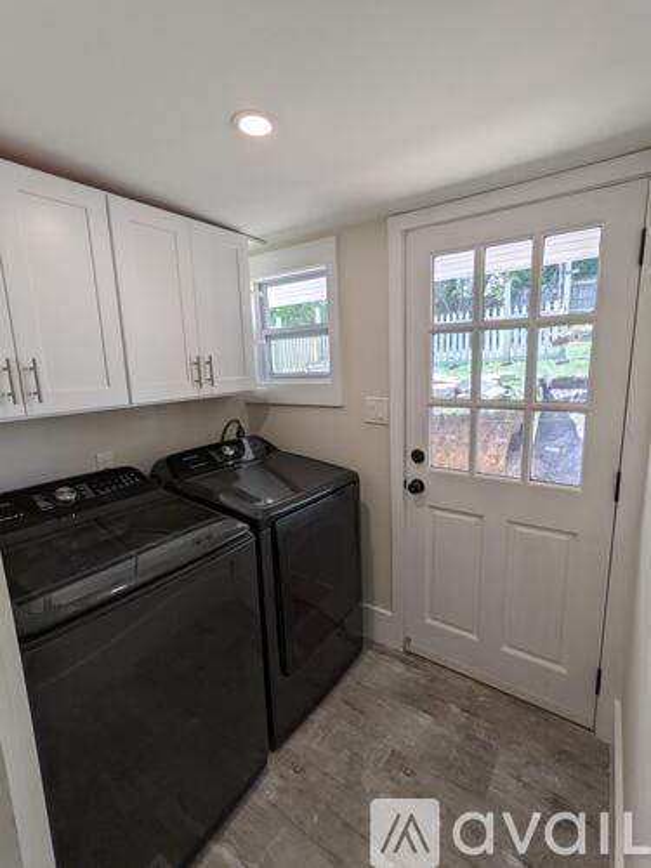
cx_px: 326
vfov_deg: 94.5
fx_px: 401
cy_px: 434
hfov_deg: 78.1
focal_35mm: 16
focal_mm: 2.22
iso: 36
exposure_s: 1/120
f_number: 2.2
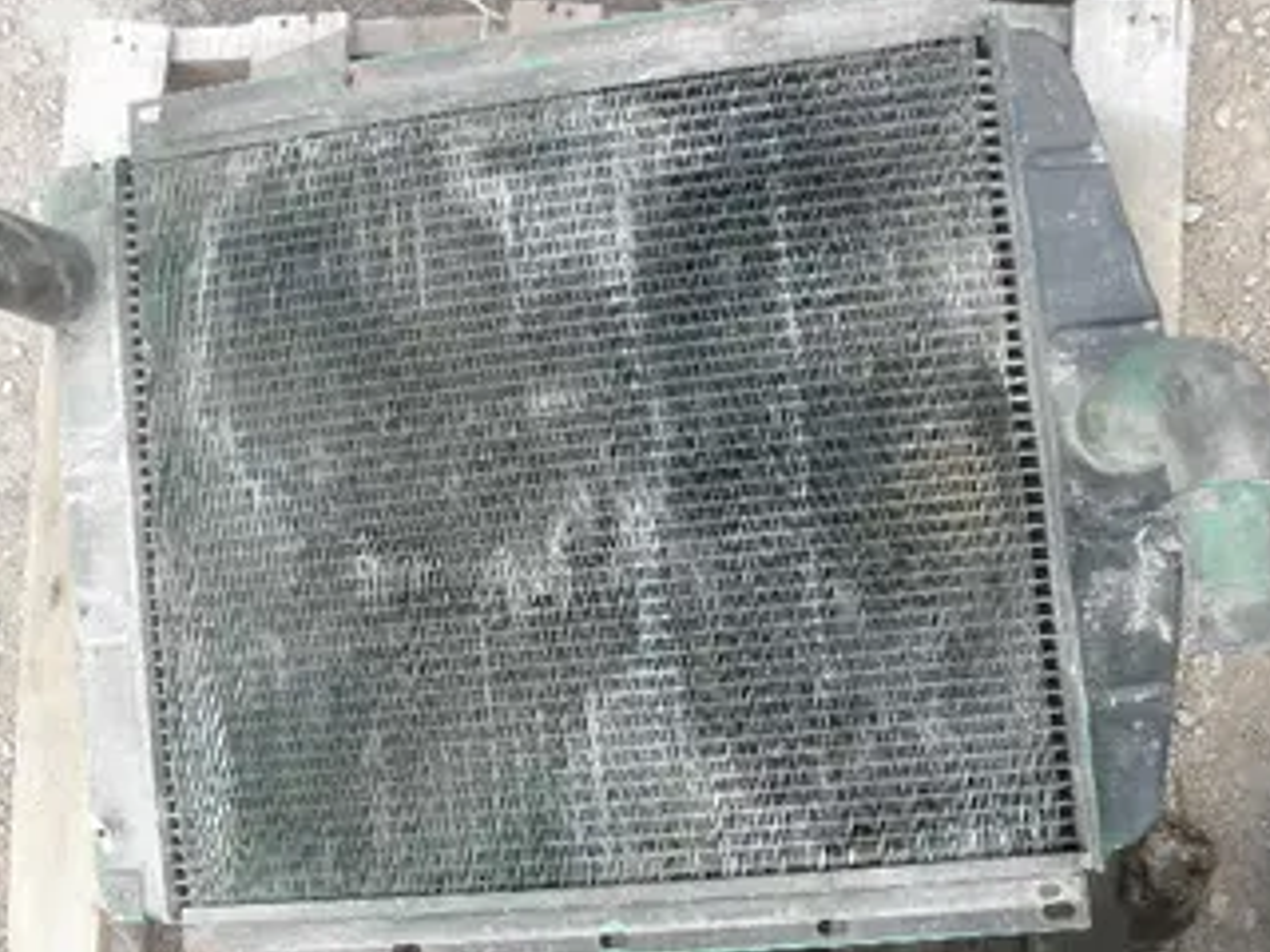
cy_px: 567
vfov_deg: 40.5
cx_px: 536
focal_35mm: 35
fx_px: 1284
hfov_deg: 52.4
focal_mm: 5
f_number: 3
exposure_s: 1/125
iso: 64
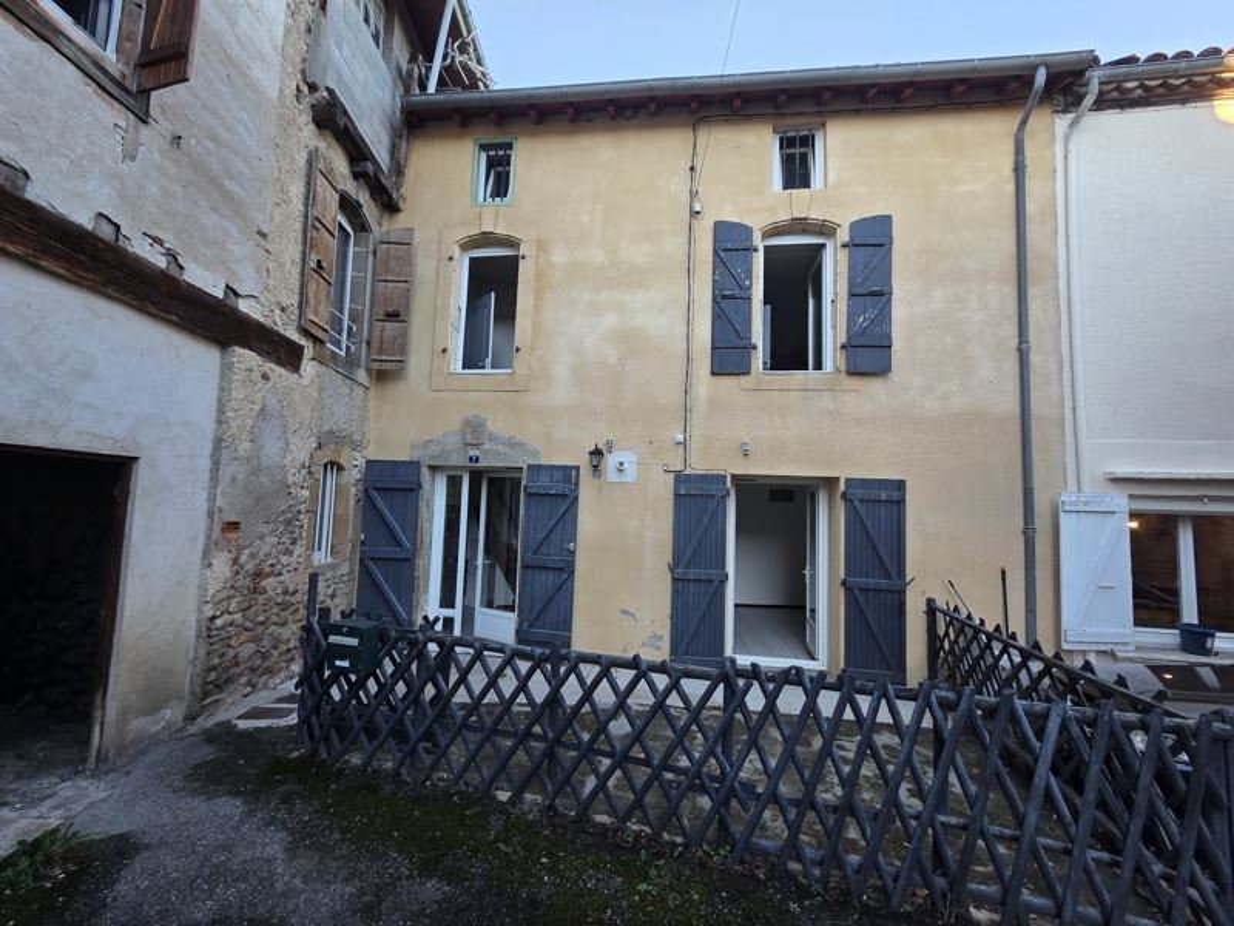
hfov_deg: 106.2
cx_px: 617
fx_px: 463
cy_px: 463
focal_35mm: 13
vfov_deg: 89.9
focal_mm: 2.2
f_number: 2.2
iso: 50
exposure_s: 1/107
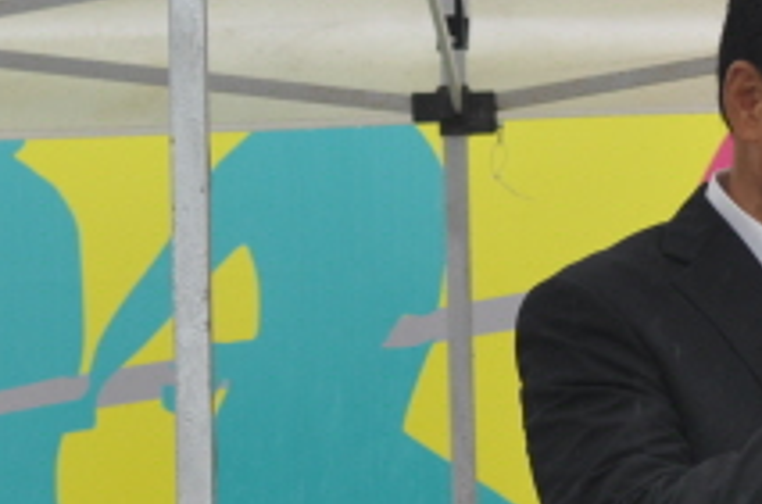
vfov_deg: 2.6
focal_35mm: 523
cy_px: 306
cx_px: 1070
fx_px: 11045
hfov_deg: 3.9
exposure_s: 1/500
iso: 400
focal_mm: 116
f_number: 5.6
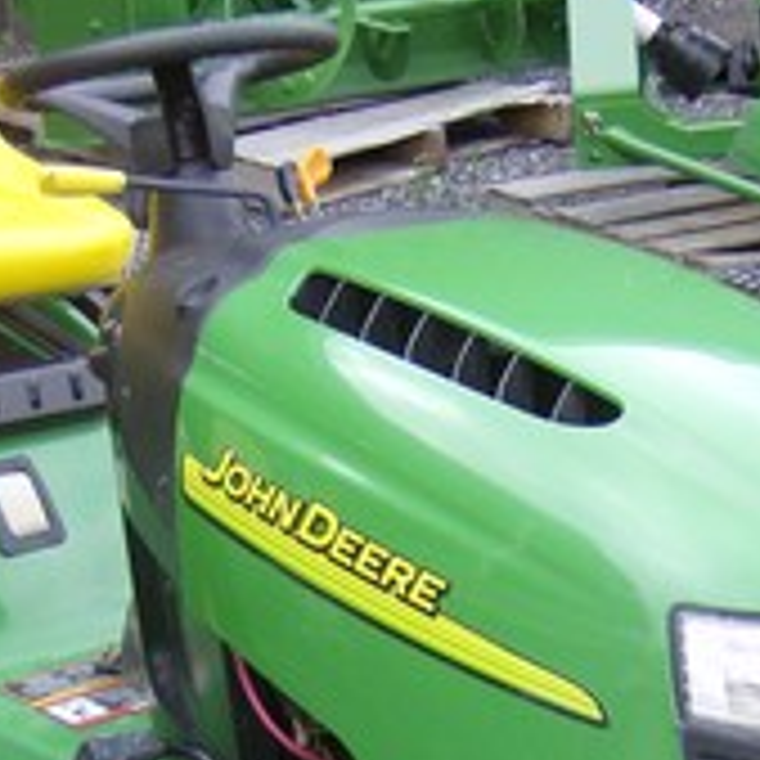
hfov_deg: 17.1
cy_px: 771
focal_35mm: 102
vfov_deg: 16.7
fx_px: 2534
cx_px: 409
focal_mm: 6
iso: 100
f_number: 2.8
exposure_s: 1/357
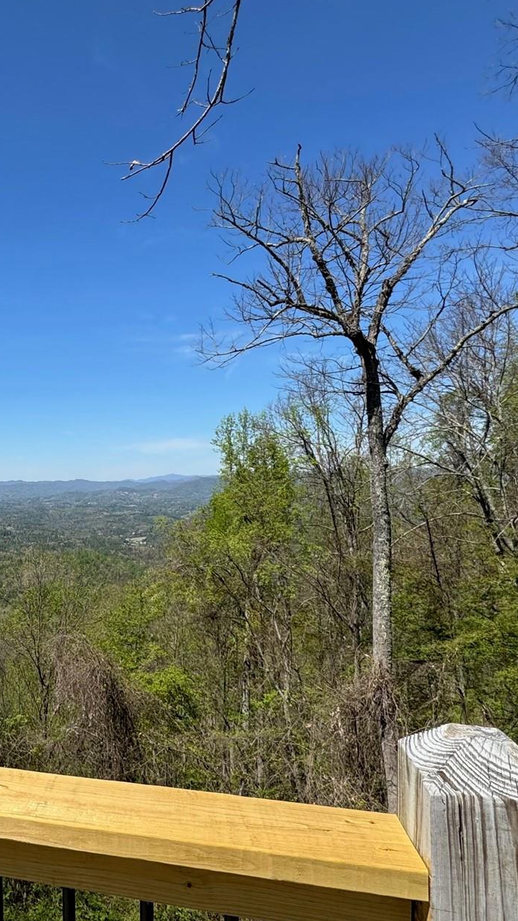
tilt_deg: -2.3
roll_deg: +0.9
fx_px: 610
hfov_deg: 39.5
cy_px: 515
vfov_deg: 73.8
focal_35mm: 25
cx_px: -20
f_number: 2.2
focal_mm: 2.22
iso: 50
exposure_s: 1/2083
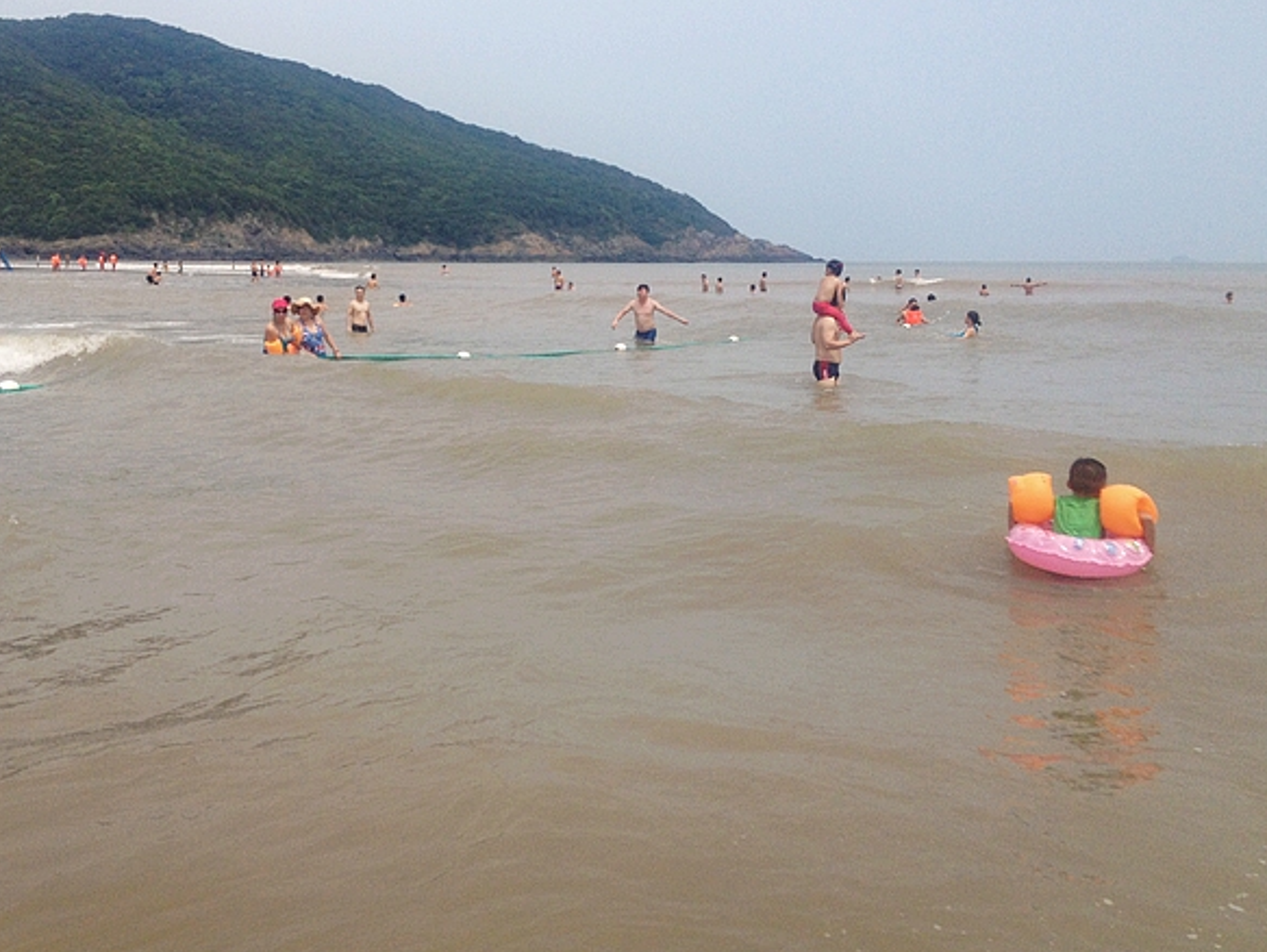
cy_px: 408
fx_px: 1538
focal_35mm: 42
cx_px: 530
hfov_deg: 44.6
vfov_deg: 34.3
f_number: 2.4
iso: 50
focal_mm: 4.28
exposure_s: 1/2907
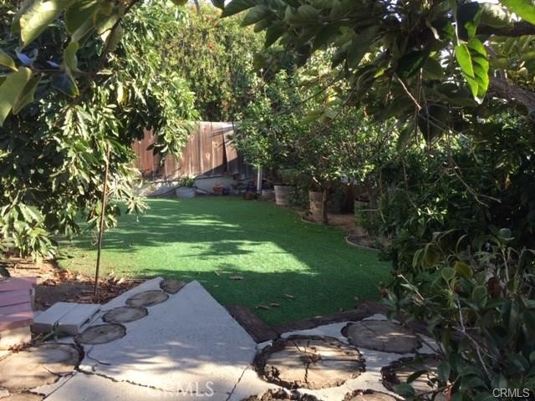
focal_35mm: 29
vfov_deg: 48.2
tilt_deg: -9.6
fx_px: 448
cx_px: 268
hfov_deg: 61.7
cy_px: 200
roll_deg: +1.4
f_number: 2.2
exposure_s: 1/220
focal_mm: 4.15
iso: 32
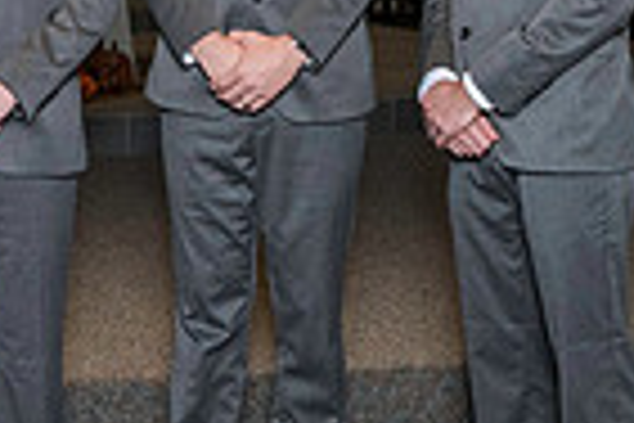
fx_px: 1743
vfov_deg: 13.5
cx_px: 85
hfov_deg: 20.3
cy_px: -74
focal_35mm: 99
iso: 1250
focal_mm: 24
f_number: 6.3
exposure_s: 1/160
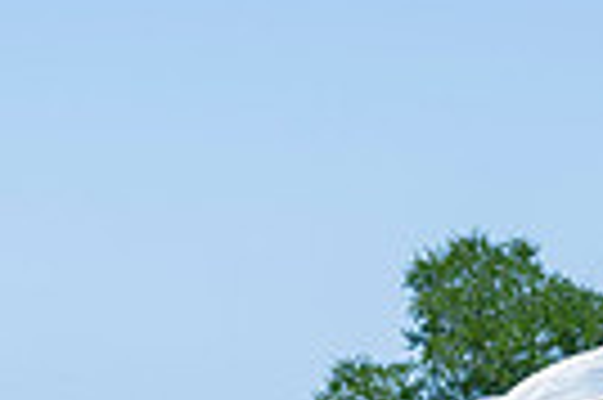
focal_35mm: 185
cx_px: -110
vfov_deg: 7.2
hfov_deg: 10.9
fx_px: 3095
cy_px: 714
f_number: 6.3
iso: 125
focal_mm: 33.5
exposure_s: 1/500
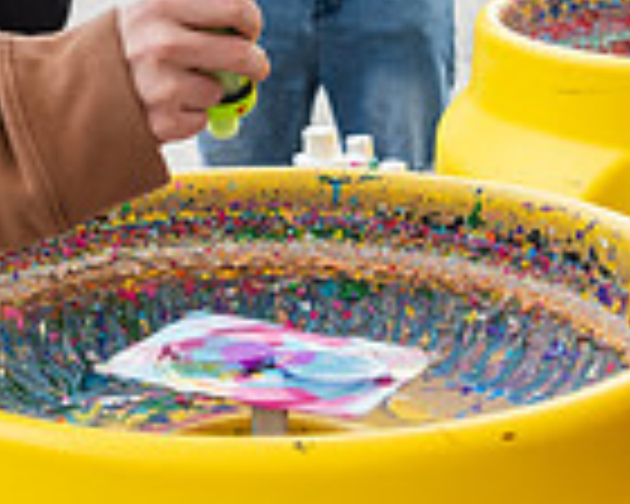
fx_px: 2032
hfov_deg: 17.6
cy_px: 65
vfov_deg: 14.0
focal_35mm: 109
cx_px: 243
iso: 200
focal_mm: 28
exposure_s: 1/800
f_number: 3.5
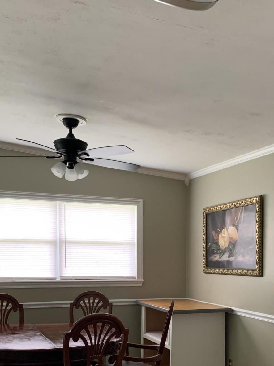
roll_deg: -0.7
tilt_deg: -2.1
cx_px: 157
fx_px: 465
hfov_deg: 32.8
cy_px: 283
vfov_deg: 41.4
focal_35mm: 44
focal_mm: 4.25
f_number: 1.8
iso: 320
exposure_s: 1/60
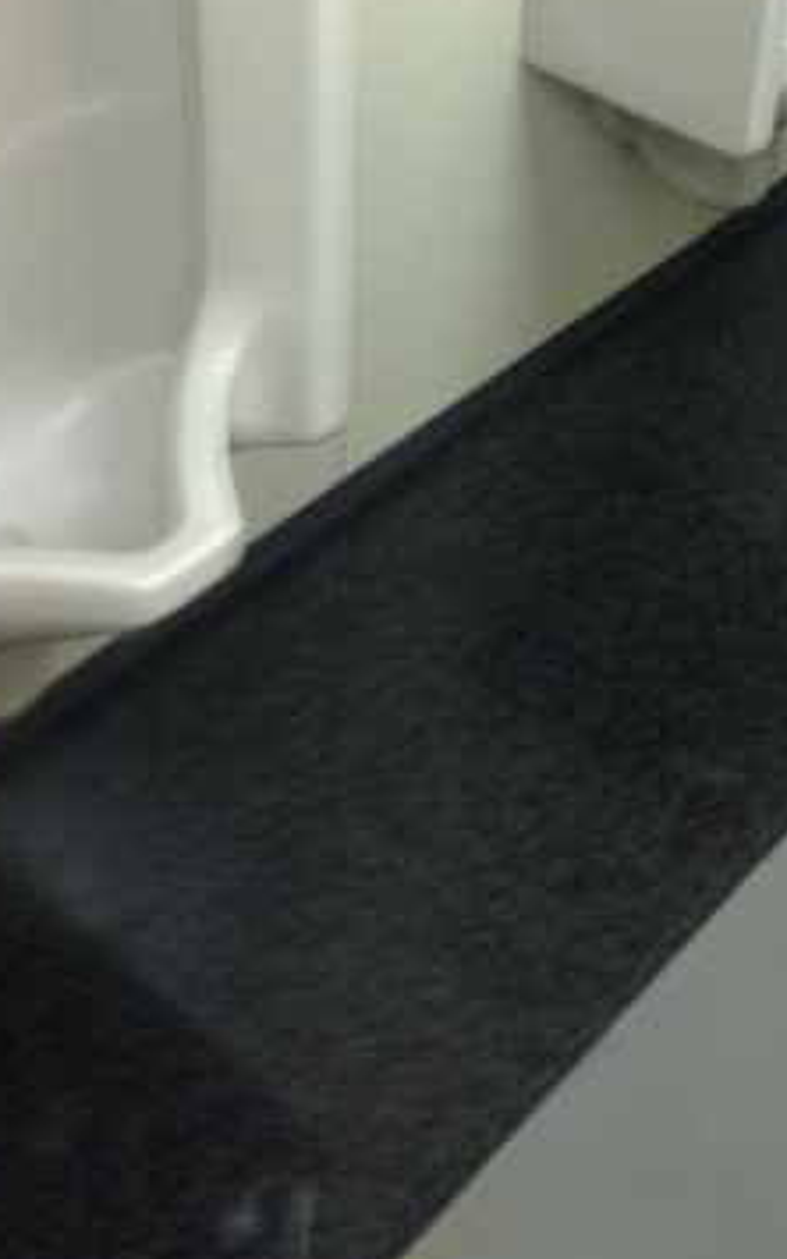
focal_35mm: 63
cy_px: 177
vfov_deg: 31.3
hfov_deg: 20.6
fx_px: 2161
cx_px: 518
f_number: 2.4
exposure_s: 1/20
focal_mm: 4.12
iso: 160
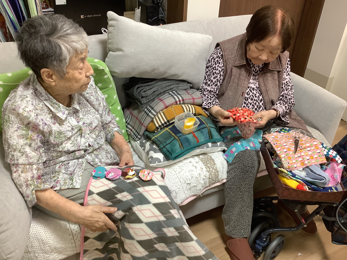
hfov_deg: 58.4
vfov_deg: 45.4
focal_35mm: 31
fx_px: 311
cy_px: 130
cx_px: 174
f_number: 2.4
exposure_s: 1/50
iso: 125
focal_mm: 3.3
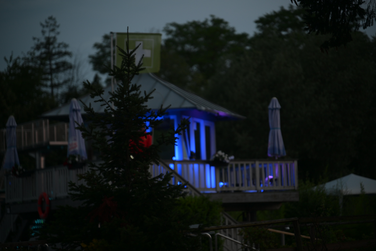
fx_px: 1567
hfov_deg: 13.7
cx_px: 188
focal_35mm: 150
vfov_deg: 9.1
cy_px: 126
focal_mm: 150
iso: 400
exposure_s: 1/40
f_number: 2.8
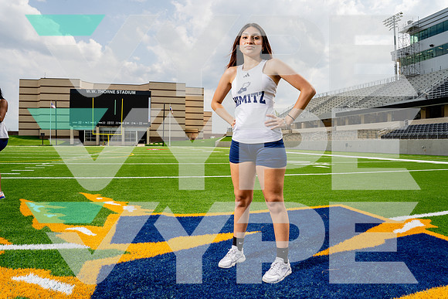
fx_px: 268
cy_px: 150
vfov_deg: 58.2
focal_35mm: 22
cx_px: 224
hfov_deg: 79.7
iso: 100
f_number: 8
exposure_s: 1/250
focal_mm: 21
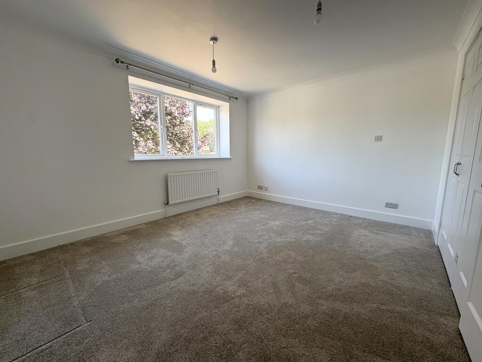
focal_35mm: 14
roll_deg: -0.5
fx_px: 195
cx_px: 241
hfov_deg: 102.1
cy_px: 181
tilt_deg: -7.7
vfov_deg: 85.7
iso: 50
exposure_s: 1/99
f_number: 2.2
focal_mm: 2.22
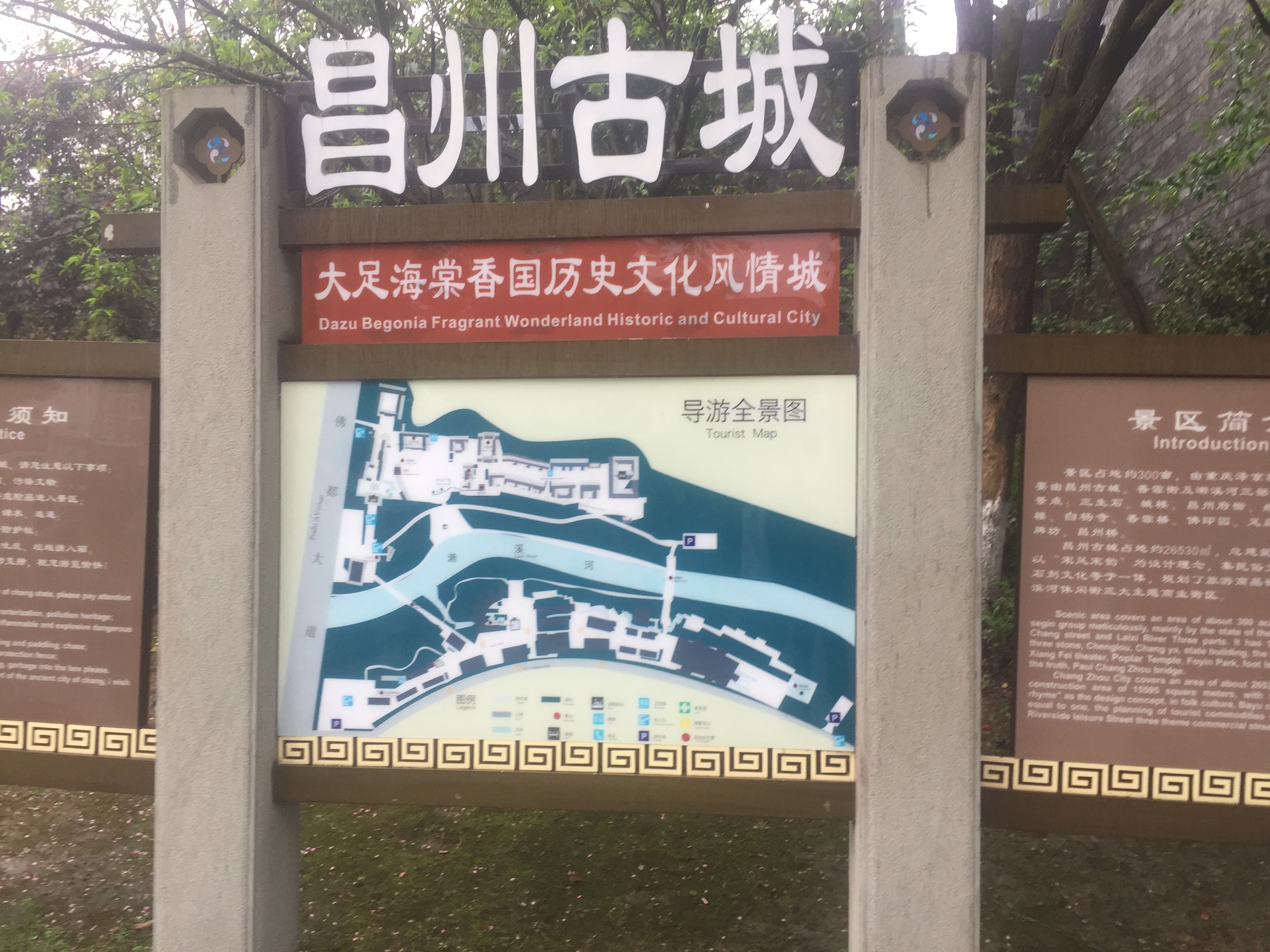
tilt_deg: -2.3
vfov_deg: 48.2
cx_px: 635
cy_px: 476
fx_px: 1064
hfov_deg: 61.7
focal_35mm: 29
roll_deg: -0.4
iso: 50
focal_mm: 4.15
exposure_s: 1/100
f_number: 2.2
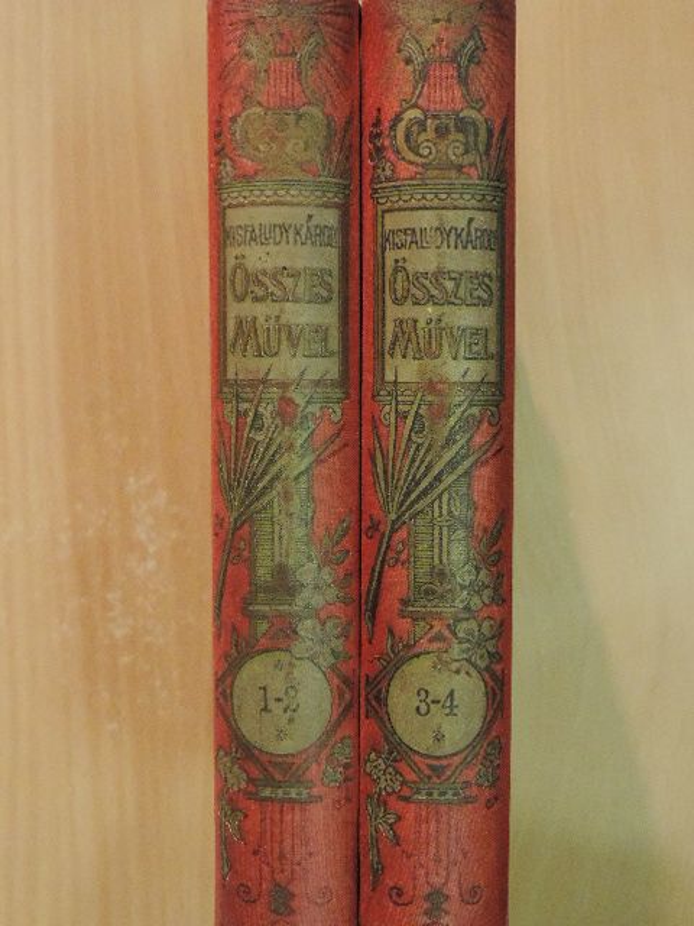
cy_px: 463
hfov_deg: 30.9
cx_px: 347
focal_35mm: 47
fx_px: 1256
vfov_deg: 40.4
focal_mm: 8.3
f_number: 3.5
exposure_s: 1/80
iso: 1600
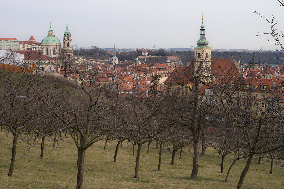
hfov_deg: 39.6
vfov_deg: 27.0
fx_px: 394
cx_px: 142
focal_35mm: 50
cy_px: 94
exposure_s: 1/160
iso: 250
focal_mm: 50
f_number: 13
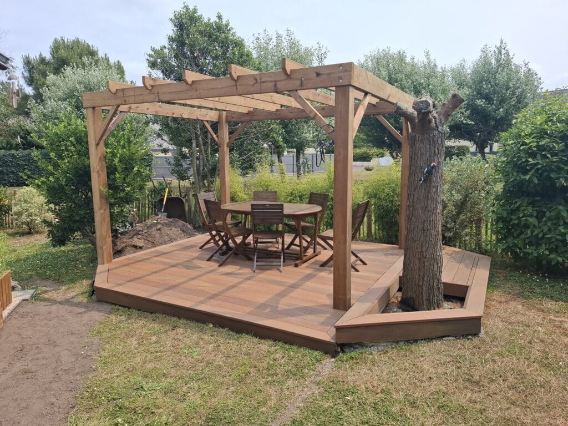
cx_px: 284
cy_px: 213
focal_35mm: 23
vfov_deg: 58.9
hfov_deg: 73.9
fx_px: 377
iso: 50
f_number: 1.8
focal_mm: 5.54
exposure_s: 1/1908
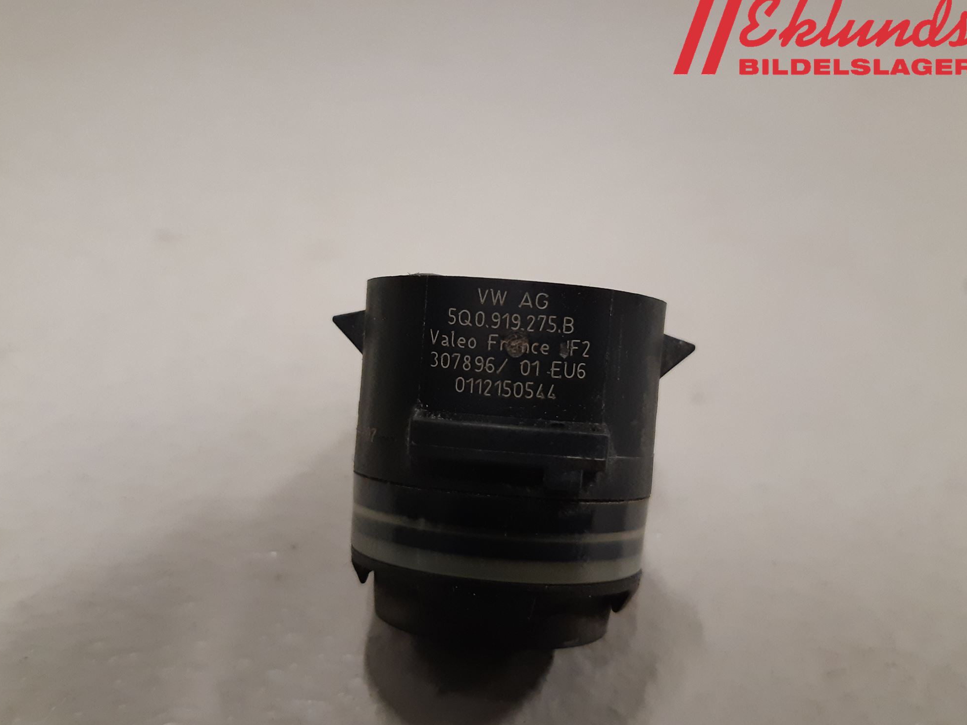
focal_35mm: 27
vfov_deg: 51.4
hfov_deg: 65.3
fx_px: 754
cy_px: 368
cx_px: 472
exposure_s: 1/50
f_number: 1.7
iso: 250
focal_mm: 3.93
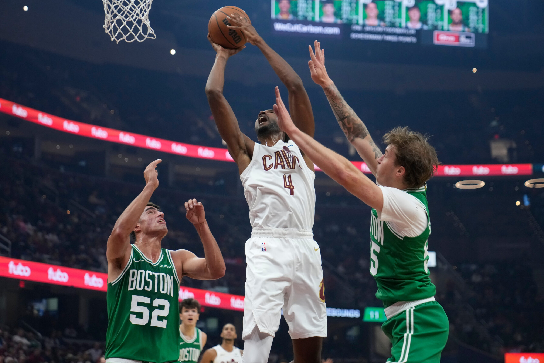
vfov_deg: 20.0
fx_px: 1028
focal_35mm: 68
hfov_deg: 29.7
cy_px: 182
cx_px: 272
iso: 3200
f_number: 2.8
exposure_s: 1/2000
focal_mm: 68
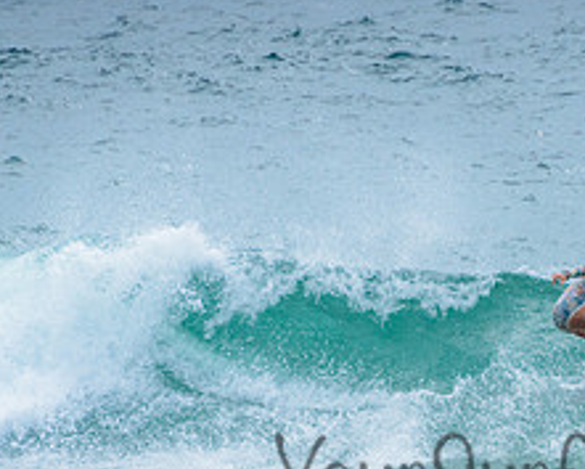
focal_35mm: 1205
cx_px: 632
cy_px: 336
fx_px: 20872
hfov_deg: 1.6
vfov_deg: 1.3
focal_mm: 400
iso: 500
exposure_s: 1/1600
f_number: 7.1
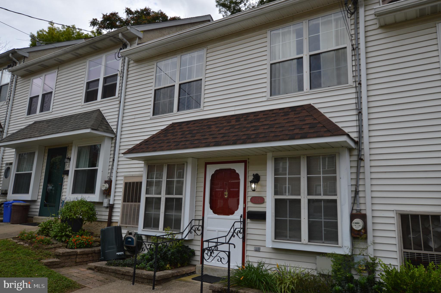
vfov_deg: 50.3
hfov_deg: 70.5
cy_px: 146
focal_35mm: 26
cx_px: 220
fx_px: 312
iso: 100
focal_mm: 17
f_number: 8
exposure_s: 1/250
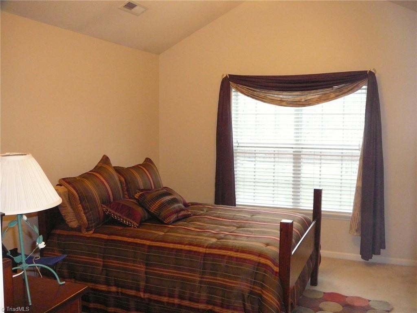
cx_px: 208
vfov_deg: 40.7
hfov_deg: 52.6
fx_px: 422
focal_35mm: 35
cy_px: 156
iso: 400
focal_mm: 5.2
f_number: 2.8
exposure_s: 1/40
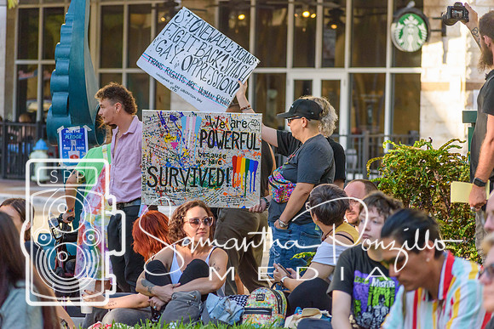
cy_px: 164
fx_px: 3088
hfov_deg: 9.1
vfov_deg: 6.1
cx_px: 247
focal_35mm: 225
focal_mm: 150
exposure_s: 1/1000
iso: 800
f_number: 5
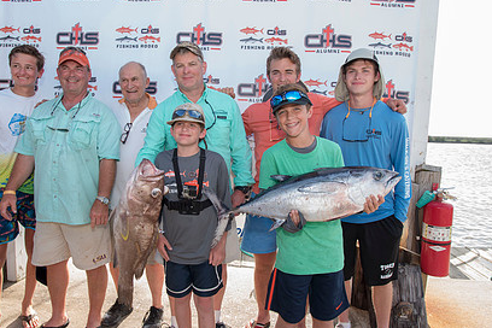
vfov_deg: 47.9
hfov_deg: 67.2
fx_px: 369
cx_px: 219
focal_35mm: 27
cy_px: 163
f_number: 4.5
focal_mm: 19
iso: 250
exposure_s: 1/250
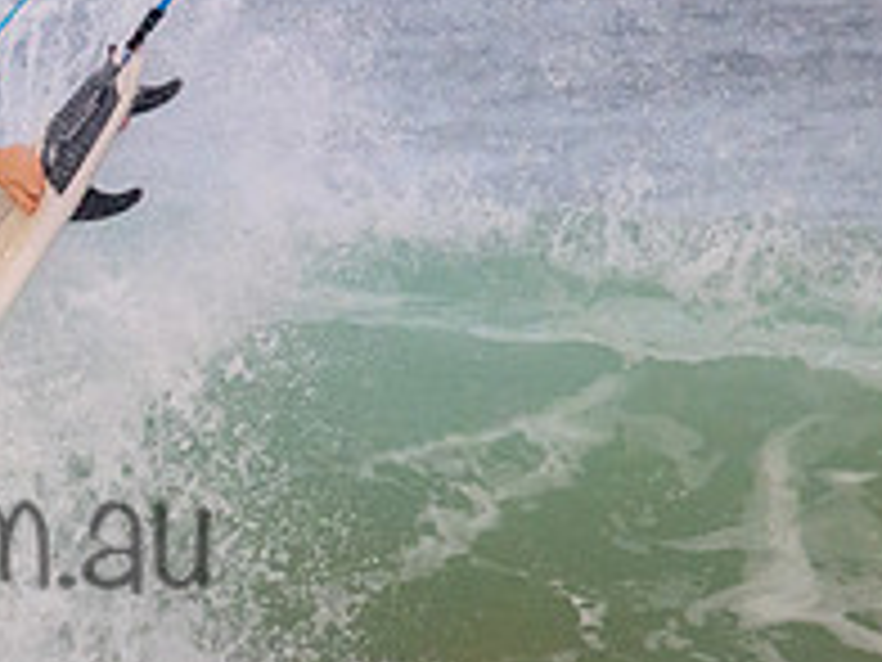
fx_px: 58042
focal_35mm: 2278
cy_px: 484
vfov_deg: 0.7
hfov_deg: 0.9
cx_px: -266
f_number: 11
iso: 3200
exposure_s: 1/2000
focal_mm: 800
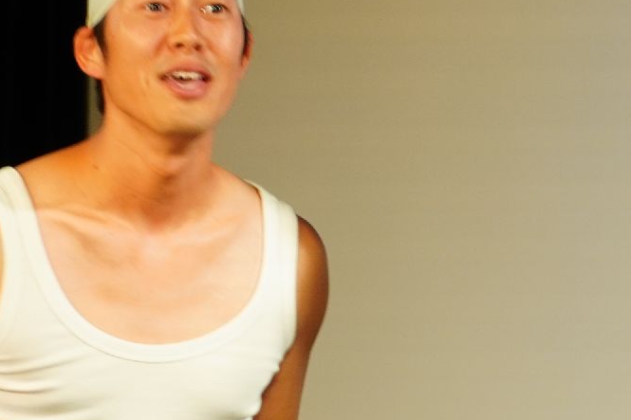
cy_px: 338
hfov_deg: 2.9
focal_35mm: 699
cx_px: 636
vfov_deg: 2.0
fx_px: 12245
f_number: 5.6
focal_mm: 129
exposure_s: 1/60
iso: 400
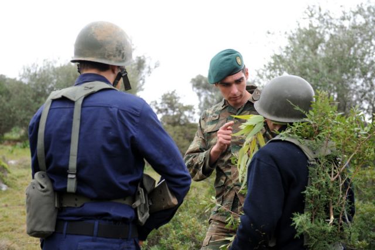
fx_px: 541
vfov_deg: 26.0
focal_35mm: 52
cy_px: 125
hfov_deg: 38.2
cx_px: 188
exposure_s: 1/250
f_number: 4
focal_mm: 52
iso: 200
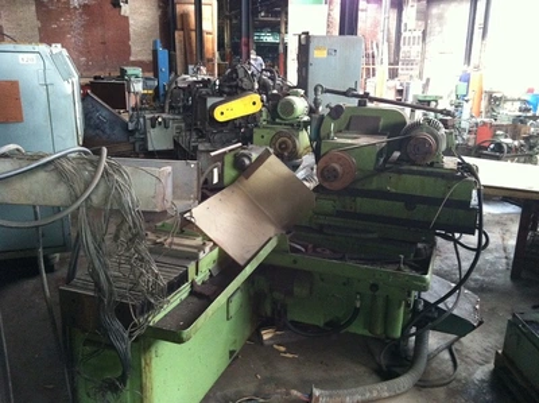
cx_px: 270
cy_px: 202
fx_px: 544
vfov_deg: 40.6
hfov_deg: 52.7
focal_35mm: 35
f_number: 2.8
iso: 400
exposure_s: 1/15
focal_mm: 3.85
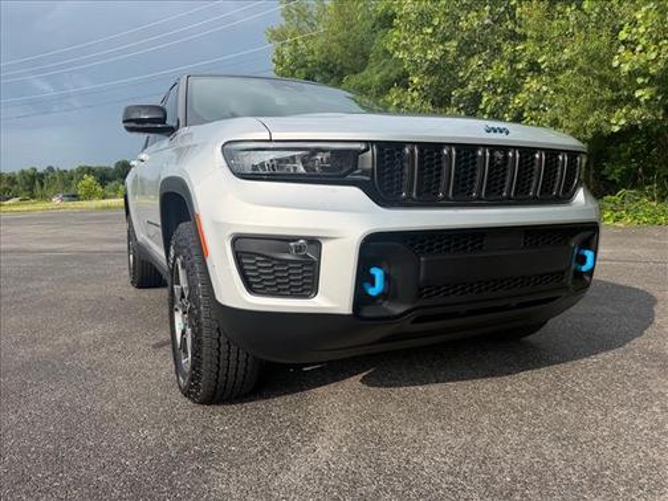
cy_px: 250
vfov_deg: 56.8
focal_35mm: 24
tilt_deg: -9.7
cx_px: 334
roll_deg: +2.3
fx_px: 463
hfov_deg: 71.6
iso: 100
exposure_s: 1/4405
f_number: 1.78
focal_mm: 6.76
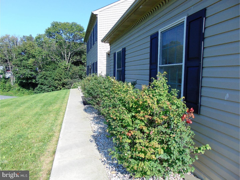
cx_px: 120
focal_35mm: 25
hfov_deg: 69.4
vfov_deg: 54.9
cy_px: 90
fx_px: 173
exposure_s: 1/640
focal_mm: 4.5
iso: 80
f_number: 3
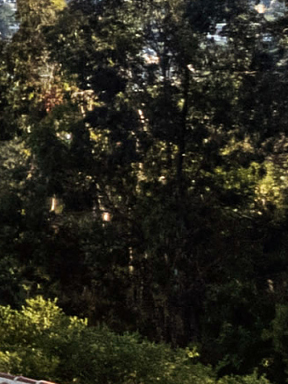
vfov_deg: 9.1
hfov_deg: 4.4
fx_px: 2408
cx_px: -1678
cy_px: 33
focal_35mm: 217
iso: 130
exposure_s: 1/1000
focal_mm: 8.38
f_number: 2.8
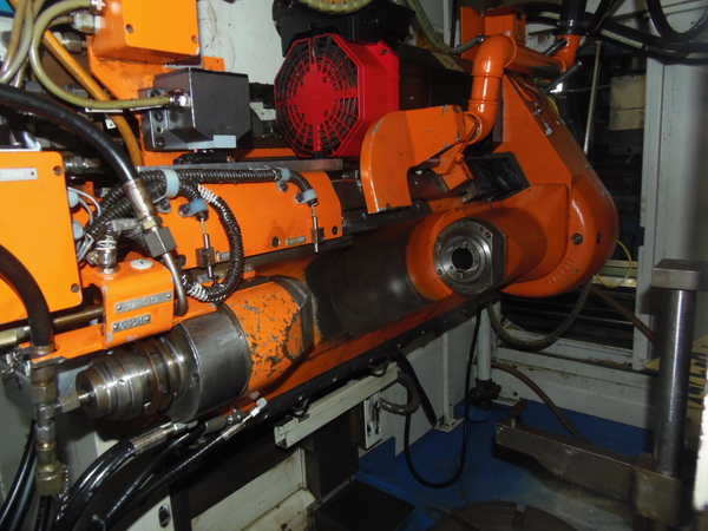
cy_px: 266
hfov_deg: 71.6
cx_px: 354
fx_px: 491
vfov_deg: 56.8
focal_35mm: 24
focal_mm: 4.3
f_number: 2.9
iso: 200
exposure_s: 1/30
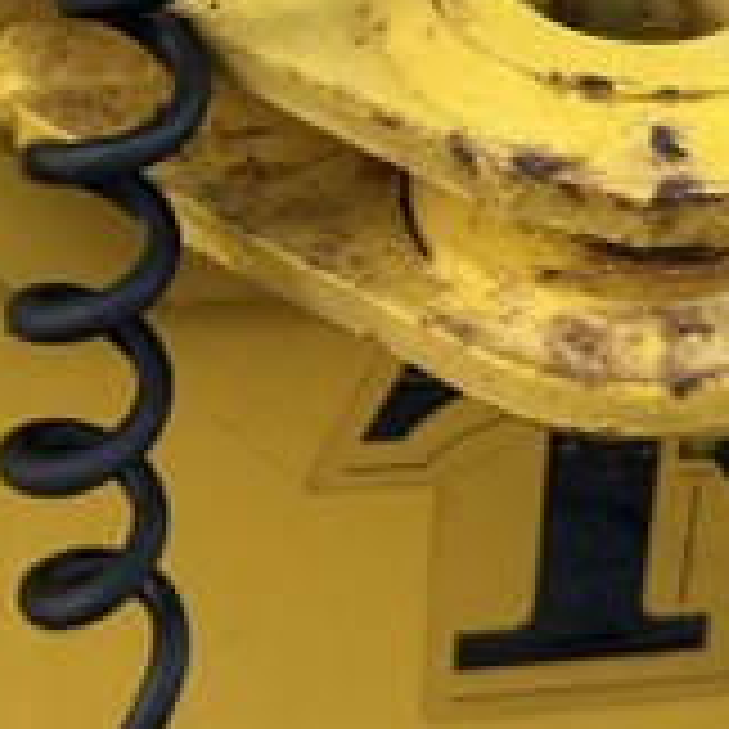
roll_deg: -2.3
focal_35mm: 105
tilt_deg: -21.1
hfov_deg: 16.5
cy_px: -216
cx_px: 248
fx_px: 2502
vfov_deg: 15.8
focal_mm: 6.76
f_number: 1.78
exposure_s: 1/445
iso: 80
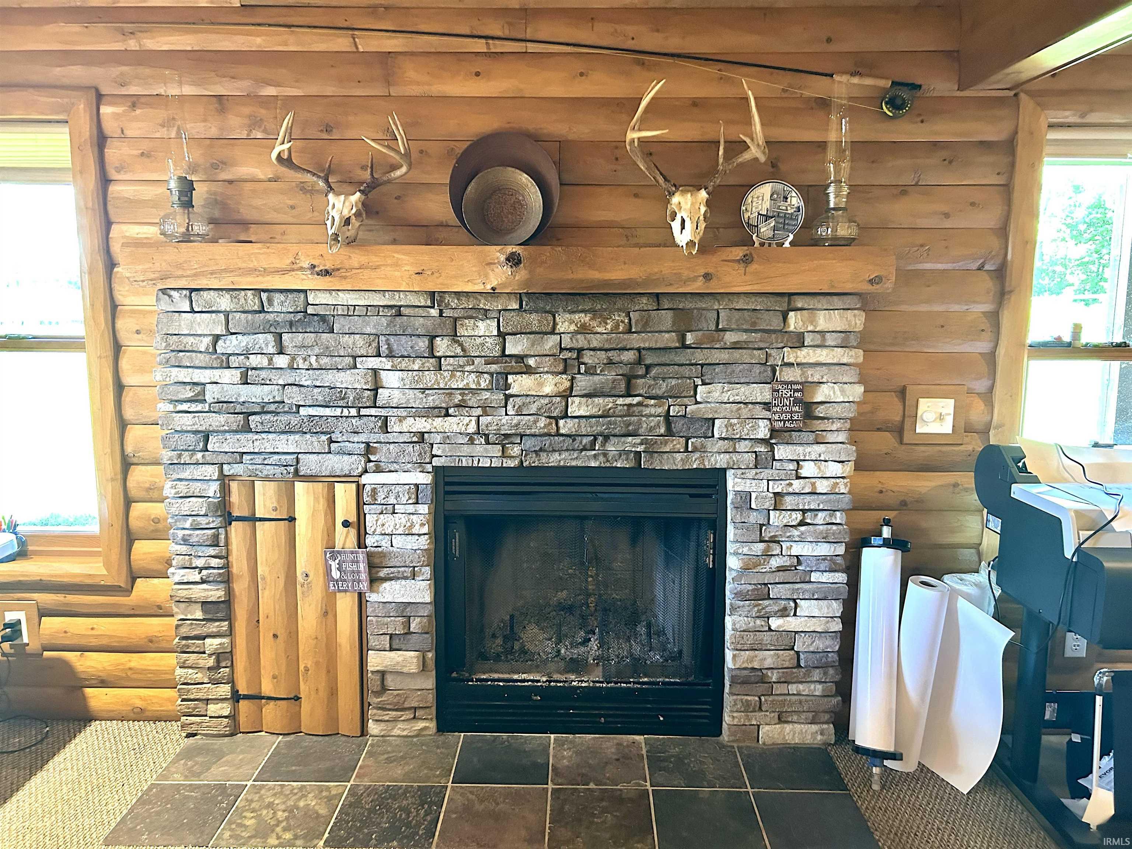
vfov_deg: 53.1
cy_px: 424
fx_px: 850
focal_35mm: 26
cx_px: 566
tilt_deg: -8.6
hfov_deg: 67.3
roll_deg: -0.3
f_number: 1.5
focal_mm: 5.7
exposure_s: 1/60
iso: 500
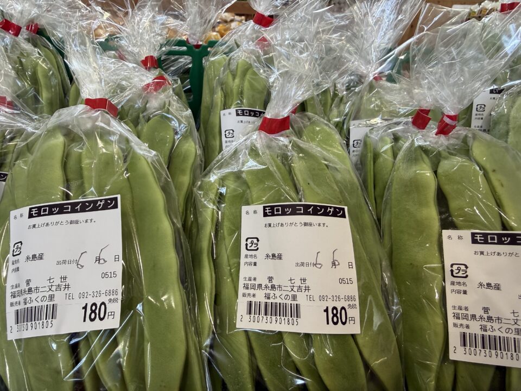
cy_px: 196
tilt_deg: -28.2
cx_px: 260
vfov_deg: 56.8
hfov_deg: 71.6
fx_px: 361
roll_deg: -2.2
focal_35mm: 24
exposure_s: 1/120
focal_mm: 2.22
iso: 160
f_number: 2.2
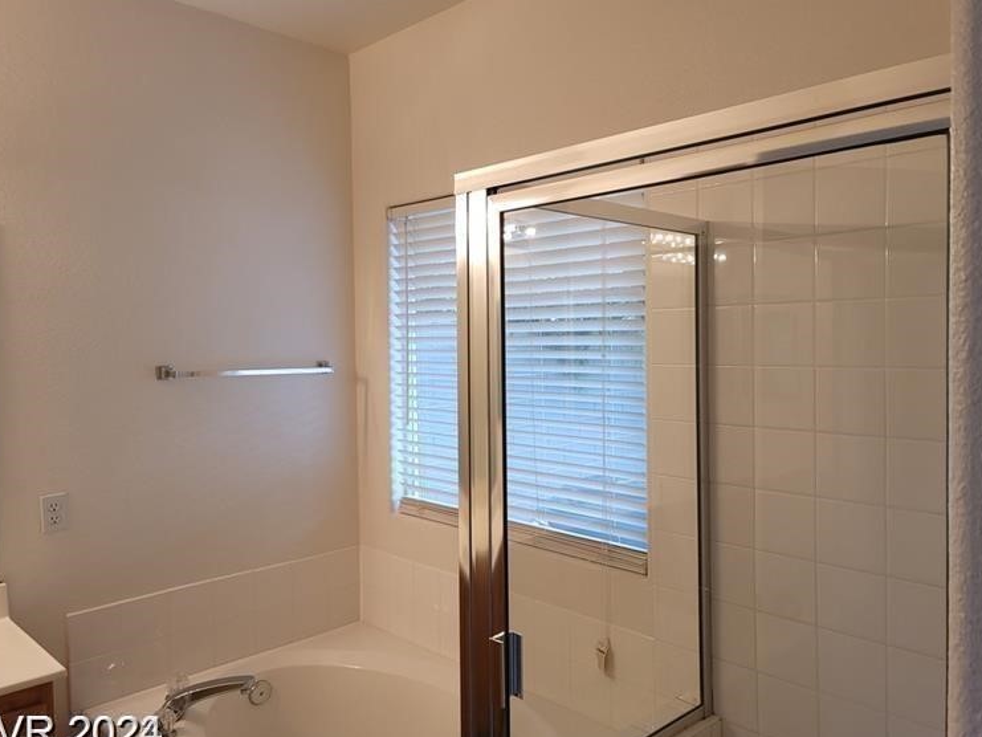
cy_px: 366
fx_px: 766
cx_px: 493
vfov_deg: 51.4
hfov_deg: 65.3
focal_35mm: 27
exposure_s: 1/120
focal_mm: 7
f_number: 1.8
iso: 160
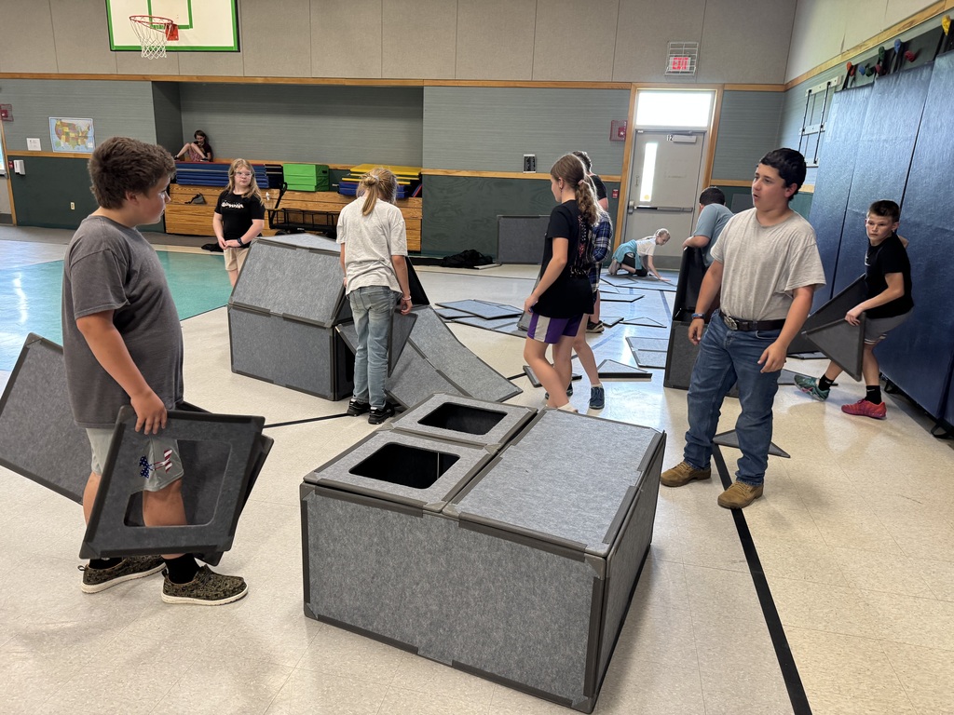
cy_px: 358
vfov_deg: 56.8
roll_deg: -1.5
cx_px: 477
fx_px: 661
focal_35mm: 24
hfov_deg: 71.6
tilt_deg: -14.5
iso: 200
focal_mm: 6.76
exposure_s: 1/60
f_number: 1.78
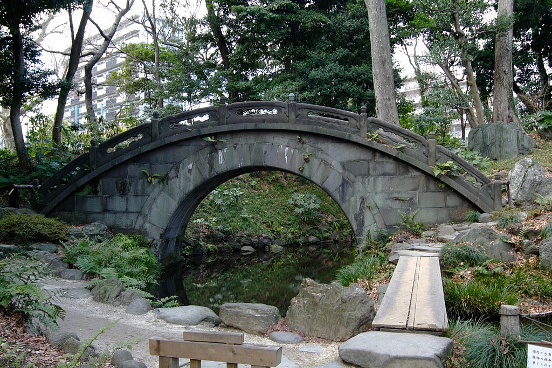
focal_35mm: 36
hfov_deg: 53.1
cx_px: 276
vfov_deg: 36.9
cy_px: 184
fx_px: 552
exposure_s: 1/30
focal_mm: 24
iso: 200
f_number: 5.6
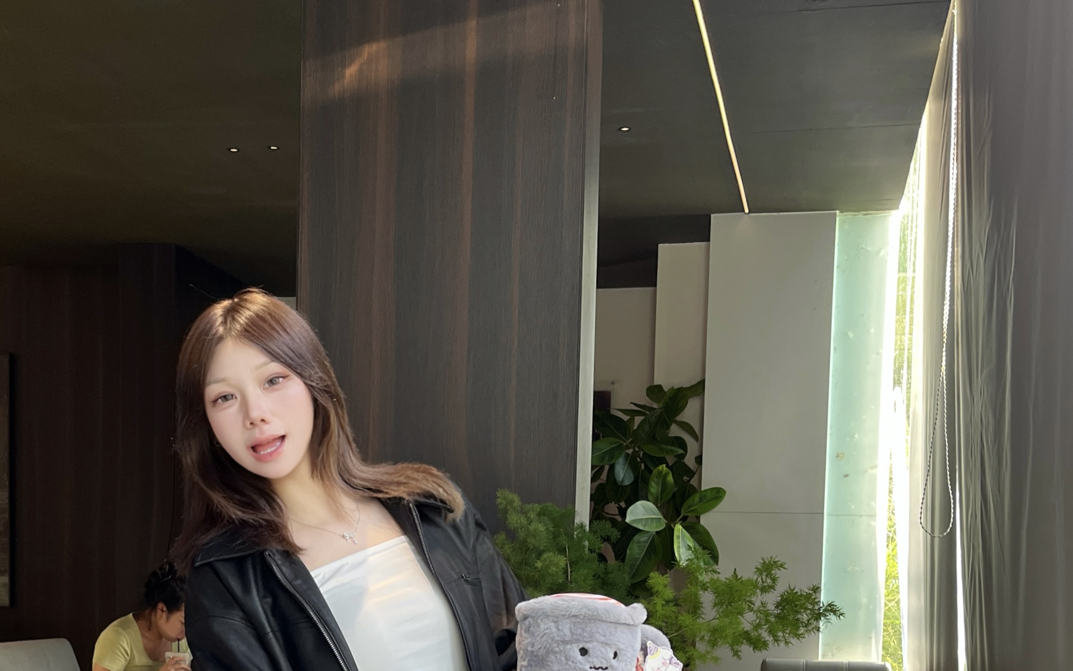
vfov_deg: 24.0
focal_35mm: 49
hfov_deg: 40.8
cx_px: 403
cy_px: 807
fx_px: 1433
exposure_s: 1/121
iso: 100
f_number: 1.6
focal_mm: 5.1
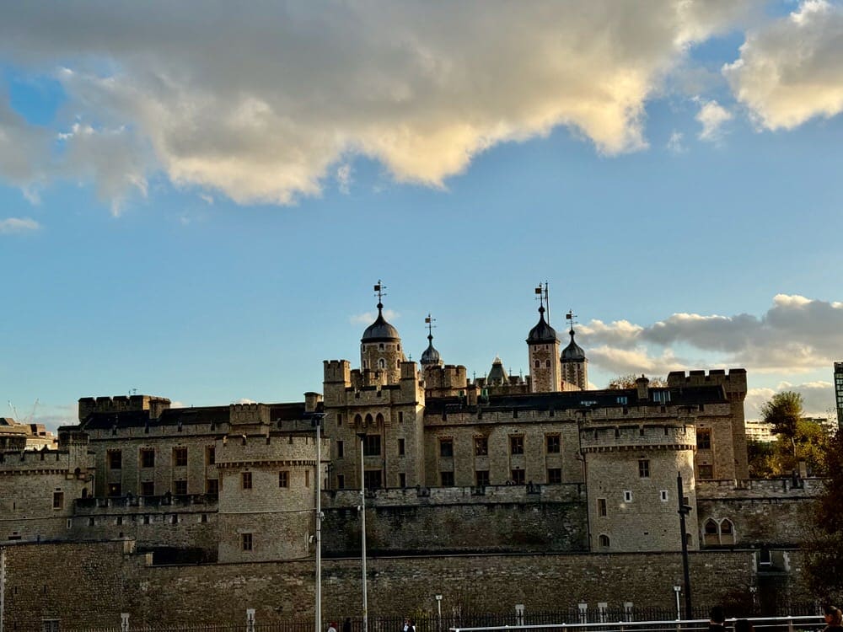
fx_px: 1169
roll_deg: +1.6
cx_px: 422
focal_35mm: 48
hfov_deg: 39.7
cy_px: 316
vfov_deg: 30.3
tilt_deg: +7.6
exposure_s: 1/4049
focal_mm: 6.76
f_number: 1.78
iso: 64
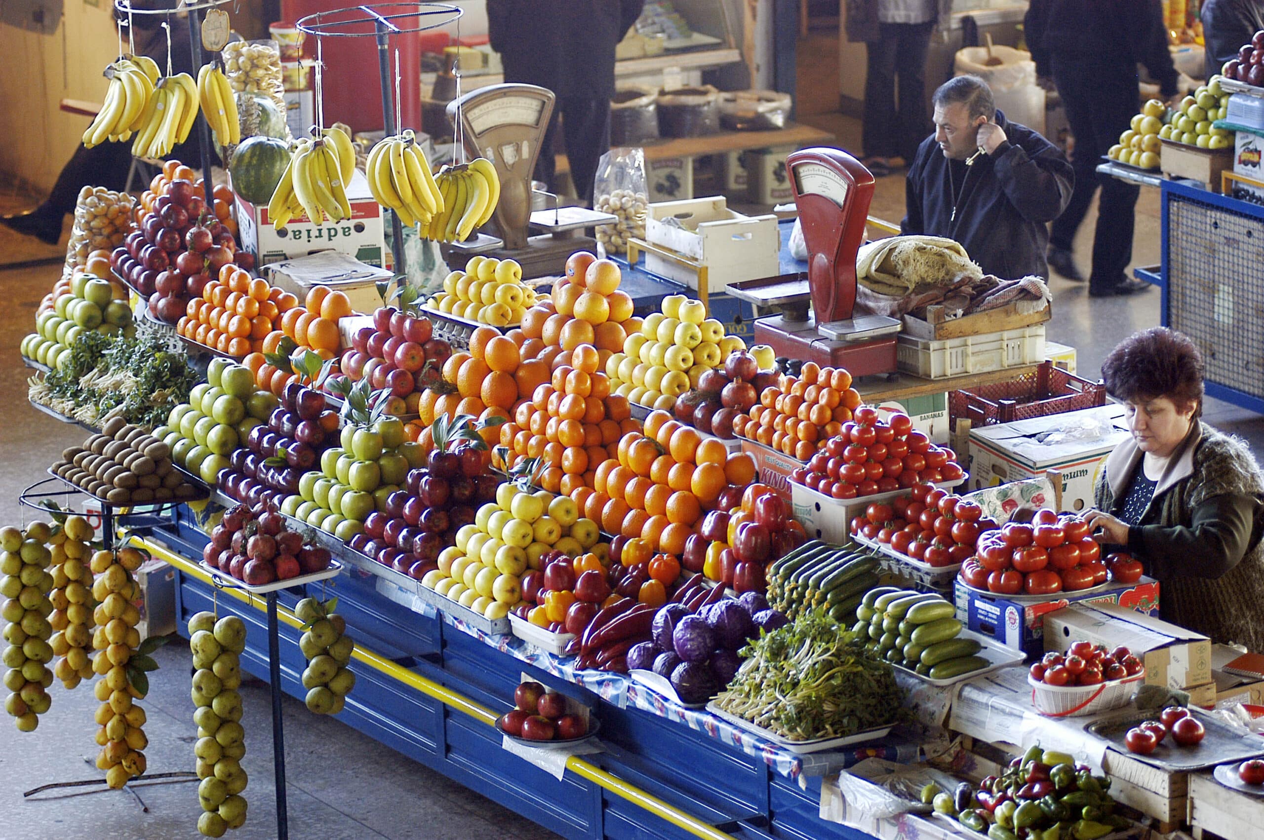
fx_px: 4999
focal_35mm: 142
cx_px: 632
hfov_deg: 14.4
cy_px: 420
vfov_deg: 9.6
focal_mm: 95
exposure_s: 1/80
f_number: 2.8
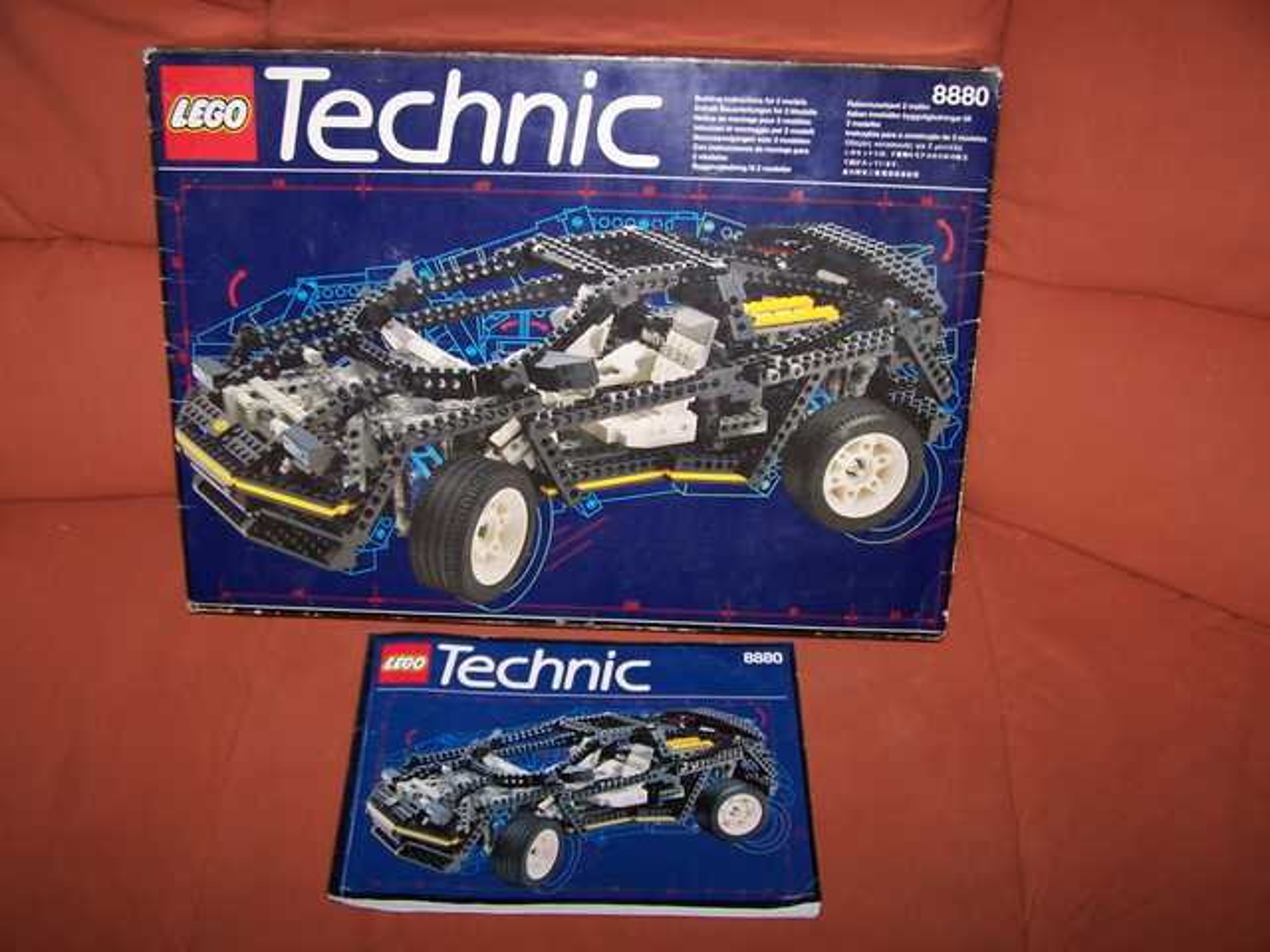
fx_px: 1394
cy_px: 476
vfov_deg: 37.7
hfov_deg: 49.0
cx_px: 635
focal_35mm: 38
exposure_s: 1/60
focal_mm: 6.3
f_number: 2.8
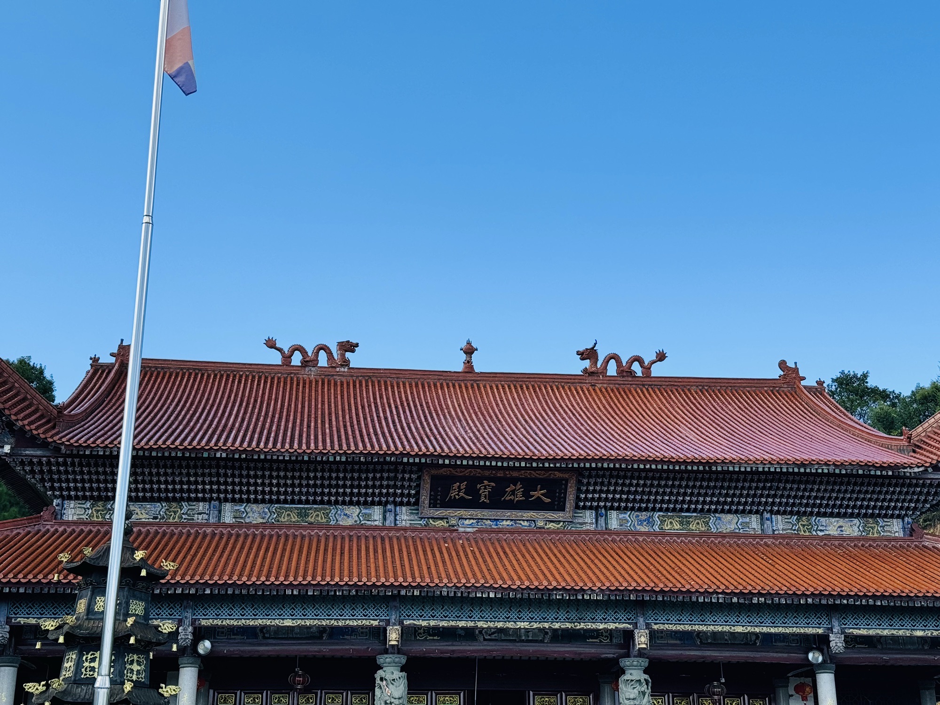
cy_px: 352
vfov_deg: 30.3
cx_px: 470
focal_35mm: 48
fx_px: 1303
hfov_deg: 39.7
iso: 64
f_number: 1.78
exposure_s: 1/1770
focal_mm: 6.76
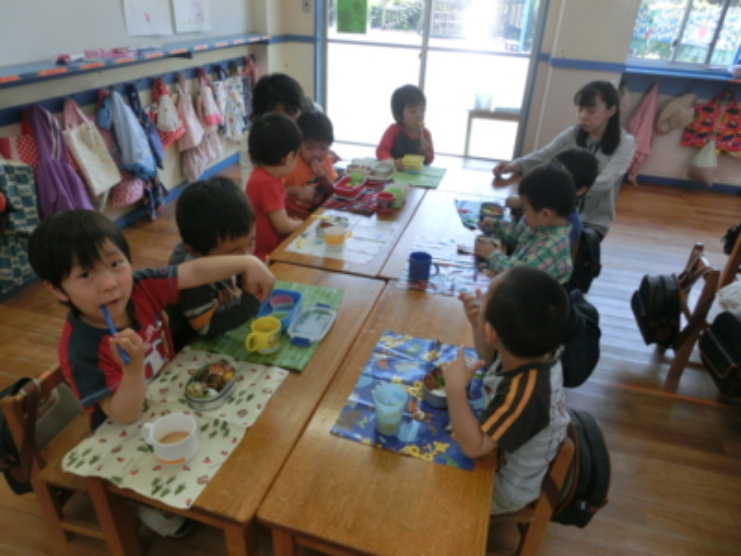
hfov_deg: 71.6
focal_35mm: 24
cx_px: 370
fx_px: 514
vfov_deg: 56.8
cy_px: 278
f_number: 3
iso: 100
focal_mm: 4.24
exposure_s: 1/125
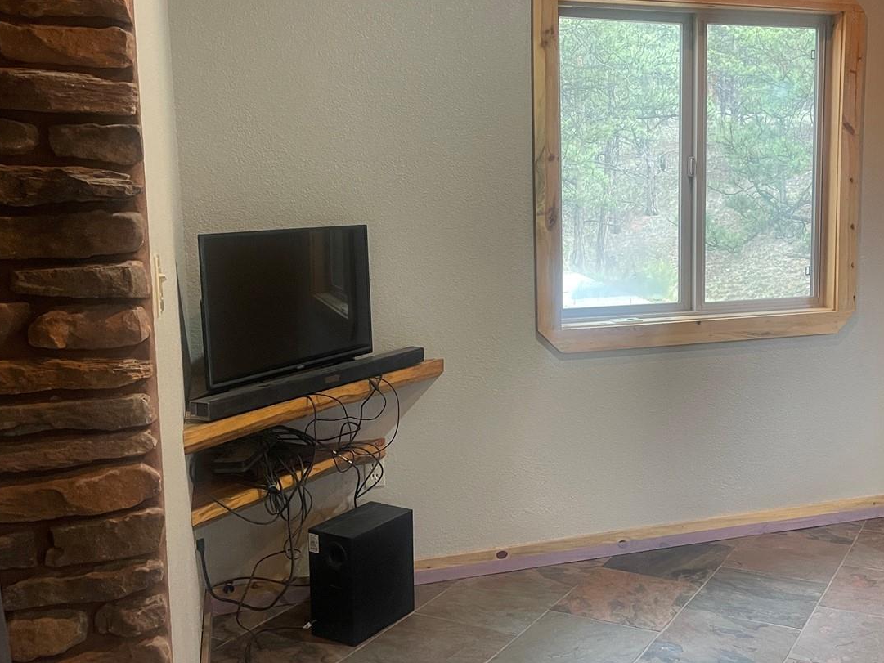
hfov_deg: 49.3
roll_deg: +0.7
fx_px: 945
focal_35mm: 37
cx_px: 590
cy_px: 305
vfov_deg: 38.6
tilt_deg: -7.8
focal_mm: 5.1
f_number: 1.6
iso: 320
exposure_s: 1/60
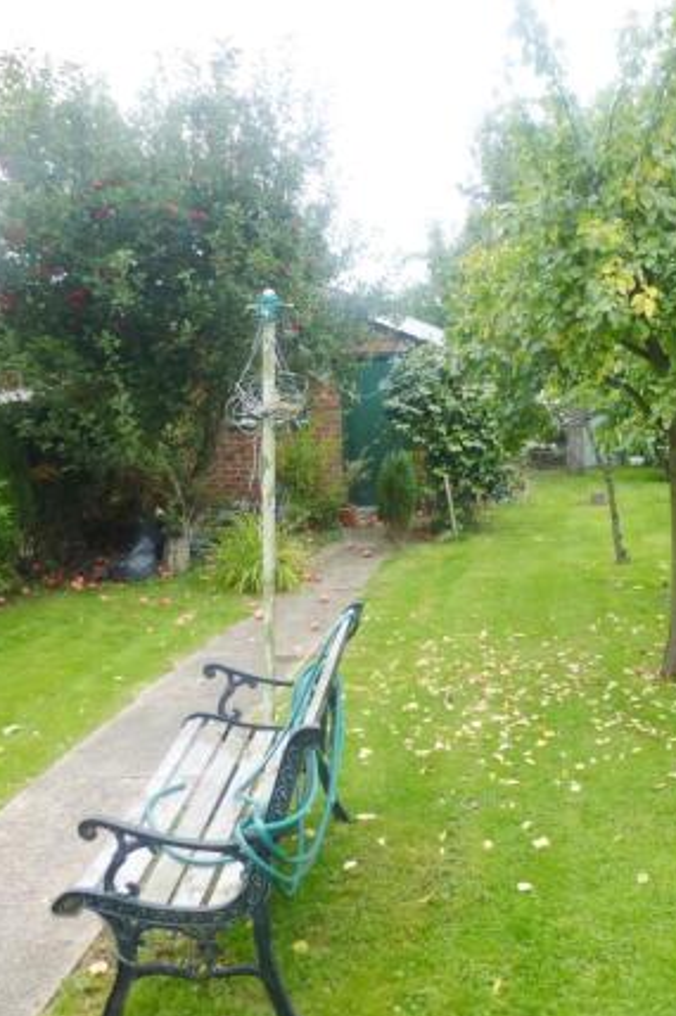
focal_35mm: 34
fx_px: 958
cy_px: 509
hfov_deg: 38.7
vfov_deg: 55.8
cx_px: 414
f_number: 3.3
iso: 200
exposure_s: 1/125
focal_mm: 4.3
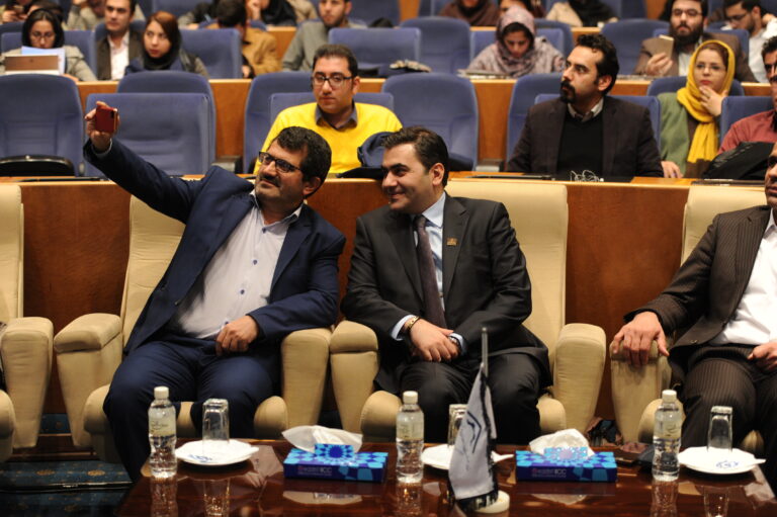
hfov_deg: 28.9
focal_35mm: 70
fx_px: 1510
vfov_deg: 19.4
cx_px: 388
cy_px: 258
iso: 2000
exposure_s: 1/100
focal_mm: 70
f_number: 2.8
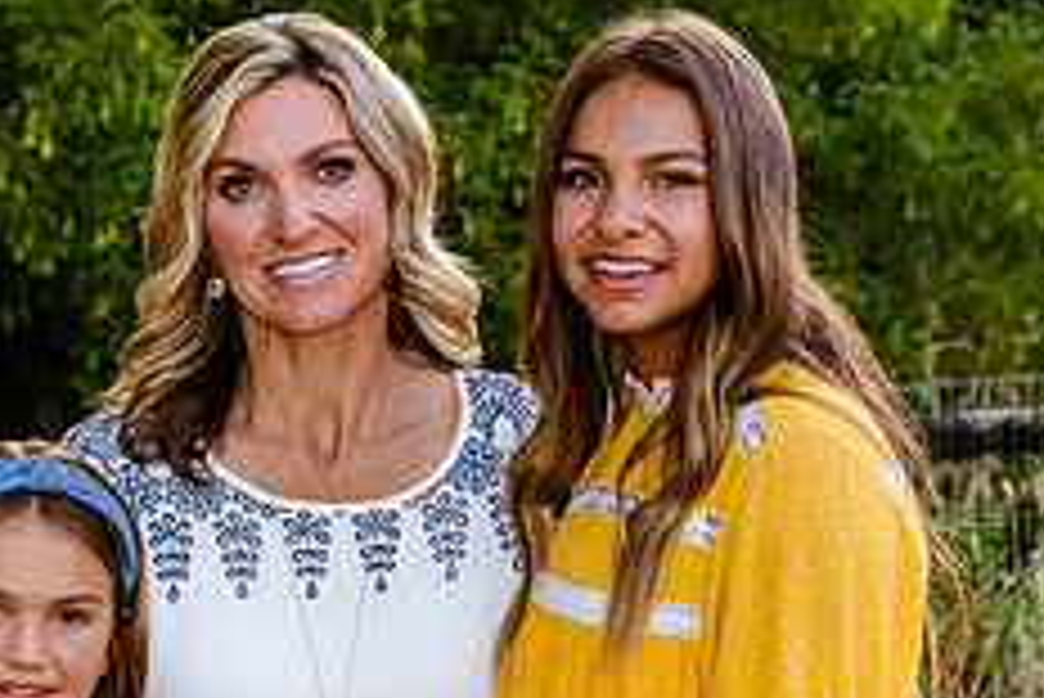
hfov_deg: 7.9
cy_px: 374
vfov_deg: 5.3
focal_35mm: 259
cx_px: 130
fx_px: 7515
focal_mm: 85
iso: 1000
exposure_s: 1/125
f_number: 9
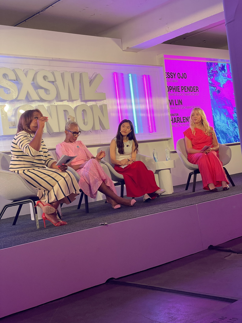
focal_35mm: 52
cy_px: 162
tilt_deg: +0.2
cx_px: 121
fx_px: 485
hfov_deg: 28.0
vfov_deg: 36.8
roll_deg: +7.8
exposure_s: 1/100
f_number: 2
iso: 50
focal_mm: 6
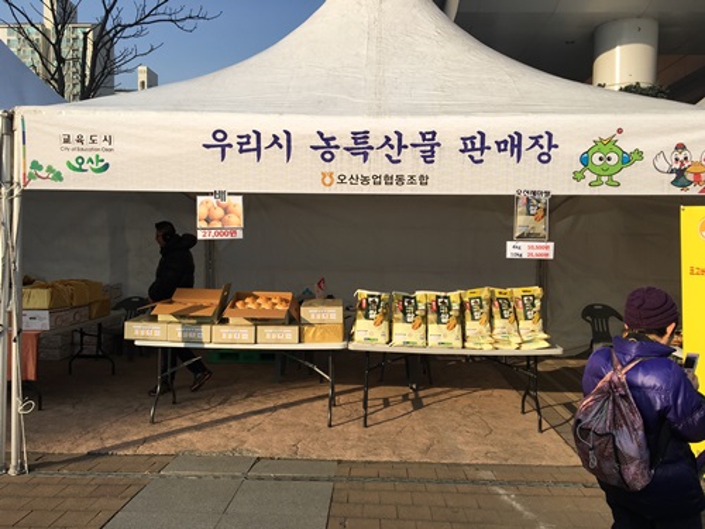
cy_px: 264
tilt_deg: -2.1
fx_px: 591
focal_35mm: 29
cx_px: 352
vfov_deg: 48.2
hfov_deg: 61.7
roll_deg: -0.9
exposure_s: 1/1350
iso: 25
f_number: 2.2
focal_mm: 4.15
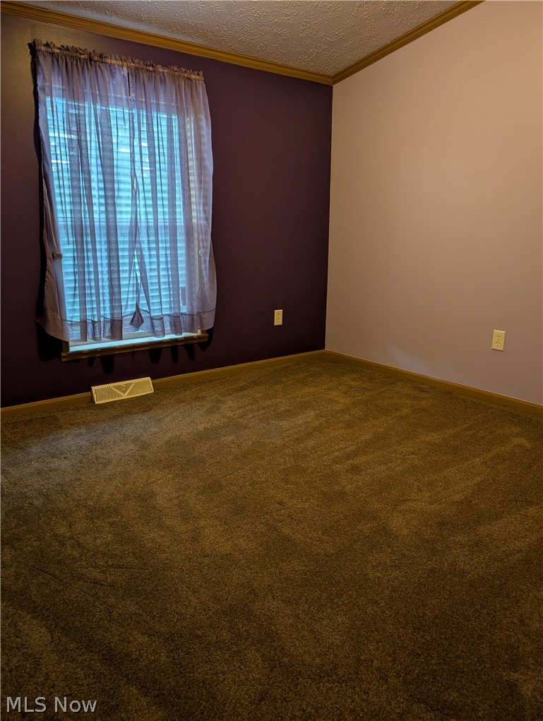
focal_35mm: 24
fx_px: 501
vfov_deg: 71.5
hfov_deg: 56.9
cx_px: 272
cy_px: 360
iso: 95
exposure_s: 1/24
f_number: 1.68
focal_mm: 6.9
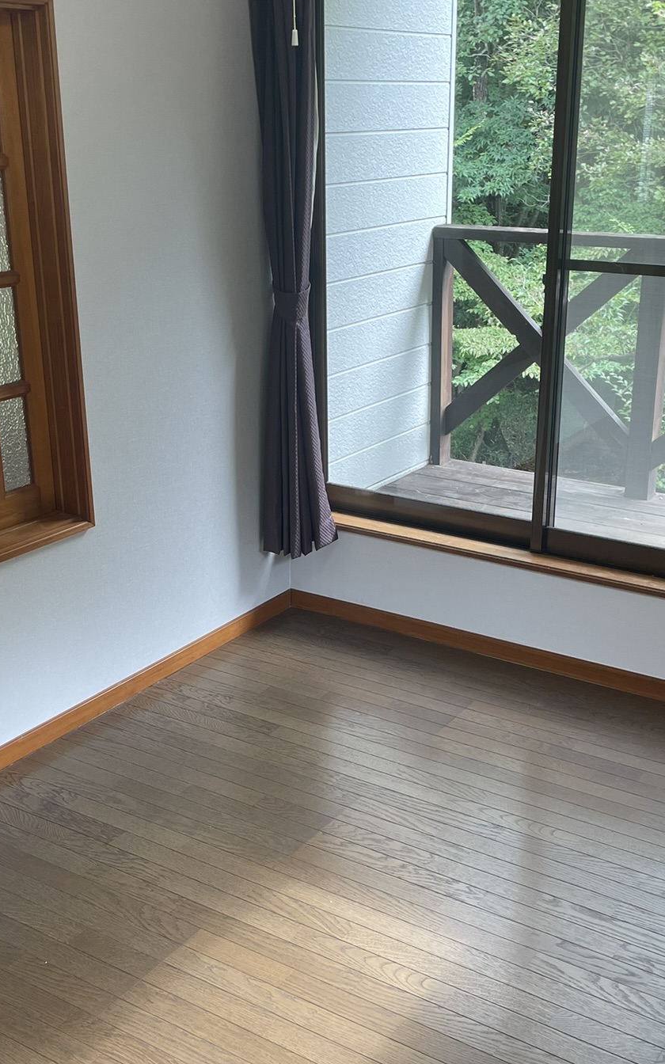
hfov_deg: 30.5
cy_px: 545
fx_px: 1218
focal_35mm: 42
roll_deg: +0.8
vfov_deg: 47.2
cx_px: 348
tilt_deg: -19.0
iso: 50
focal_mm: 4.2
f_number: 1.6
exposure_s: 1/100
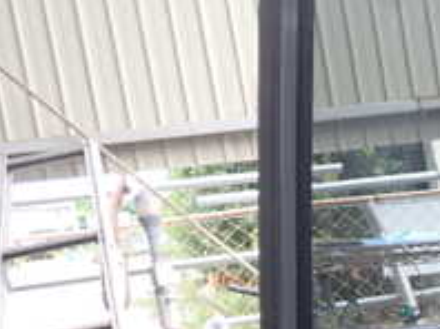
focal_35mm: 91
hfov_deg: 19.0
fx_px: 1155
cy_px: 336
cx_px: 660
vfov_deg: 15.9
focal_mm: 5.4
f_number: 2.3
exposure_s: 1/80
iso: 100
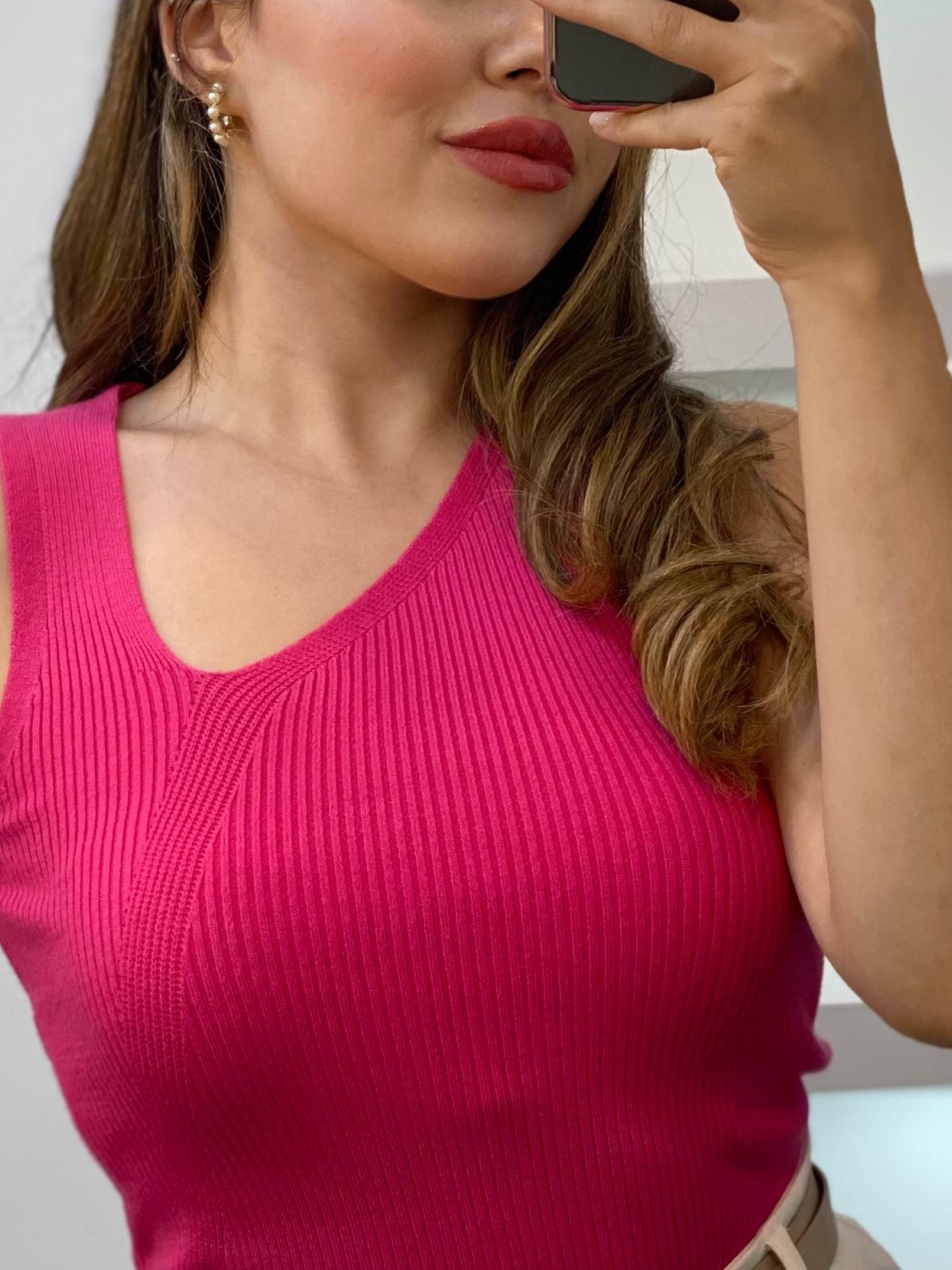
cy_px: 610
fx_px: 3814
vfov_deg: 18.9
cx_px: 395
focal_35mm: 104
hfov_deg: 14.2
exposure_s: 1/100
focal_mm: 6
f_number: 2
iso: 80
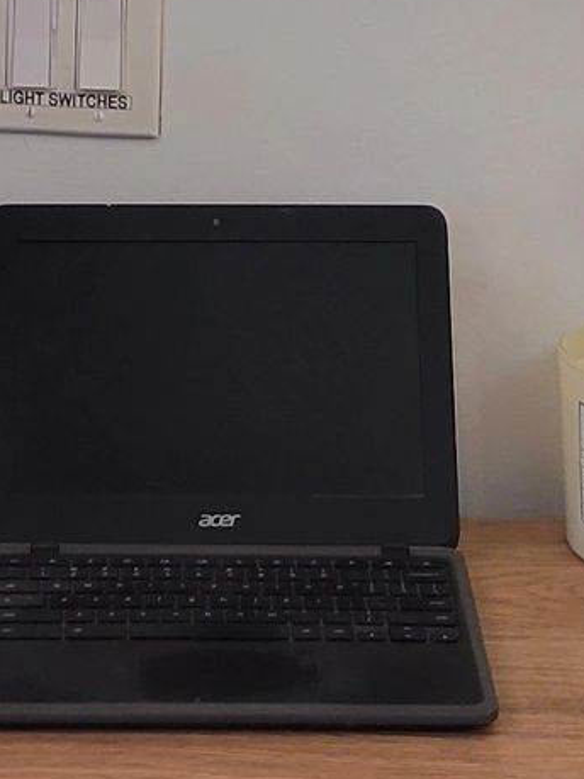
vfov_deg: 11.3
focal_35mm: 145
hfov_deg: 10.2
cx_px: 105
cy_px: -1084
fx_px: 3263
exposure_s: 1/120
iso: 80
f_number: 1.8
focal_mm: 5.4
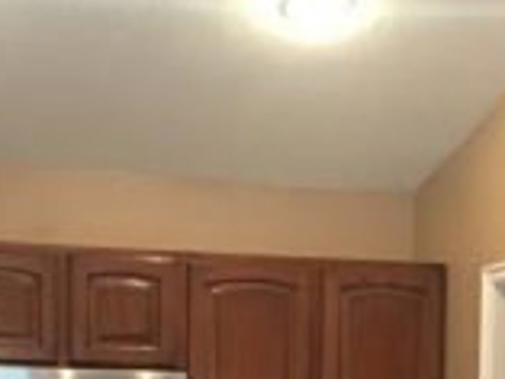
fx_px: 1723
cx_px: 289
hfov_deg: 16.7
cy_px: 710
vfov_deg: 11.5
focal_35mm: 118
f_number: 2.2
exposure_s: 1/10
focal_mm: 4.15
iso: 80
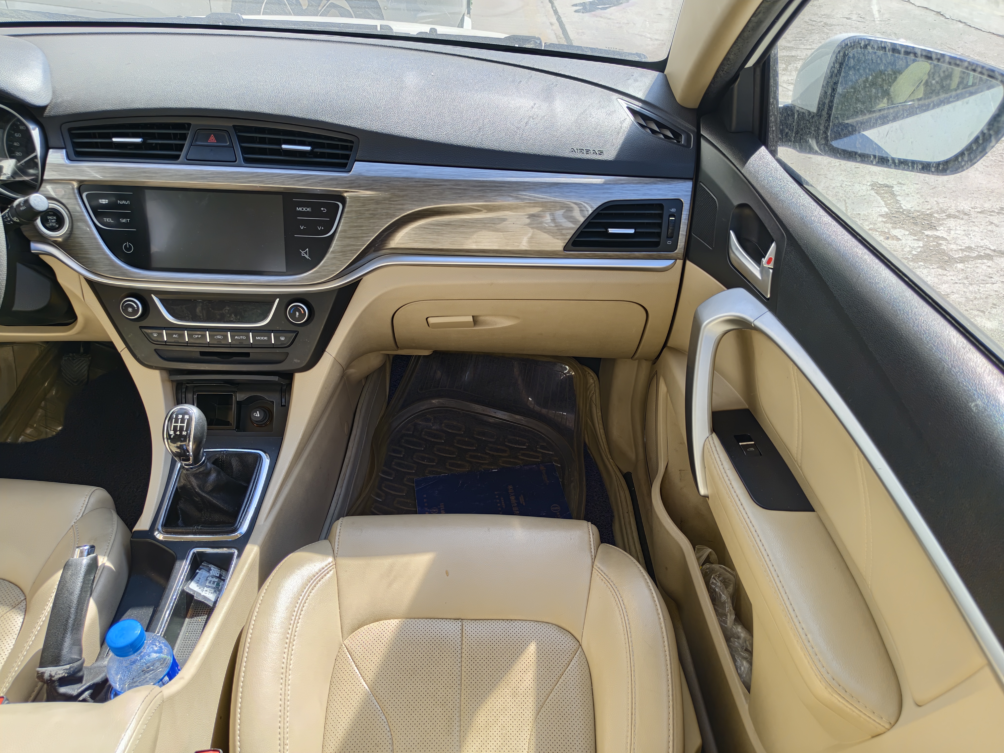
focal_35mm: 23
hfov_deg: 73.9
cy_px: 376
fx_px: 667
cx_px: 502
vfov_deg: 58.9
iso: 71
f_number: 1.88
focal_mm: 5.56
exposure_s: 1/197
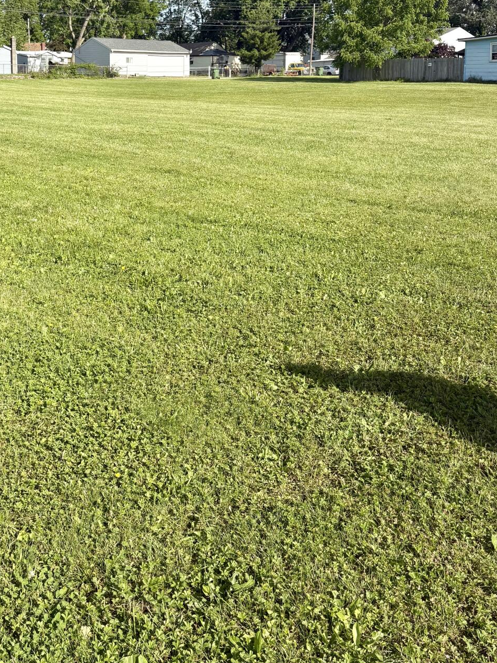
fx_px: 785
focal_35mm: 41
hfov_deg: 34.9
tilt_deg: -5.4
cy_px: 169
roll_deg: -0.5
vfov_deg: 44.3
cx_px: 180
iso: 50
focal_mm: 5.96
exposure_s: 1/2865
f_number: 1.6
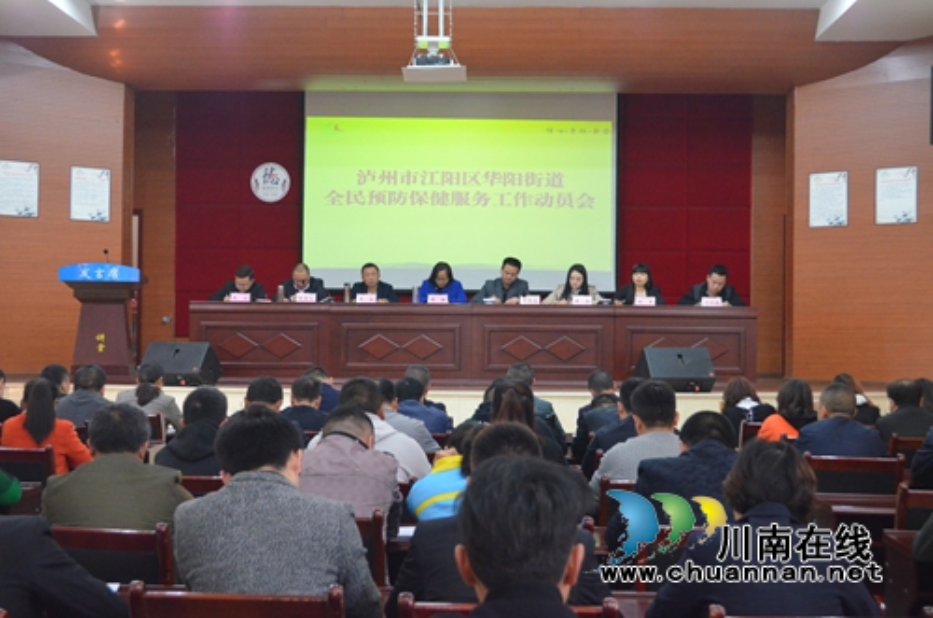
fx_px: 1358
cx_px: 466
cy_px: 309
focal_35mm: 52
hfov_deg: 37.9
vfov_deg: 25.6
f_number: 5
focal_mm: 35
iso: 3200
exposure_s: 1/15
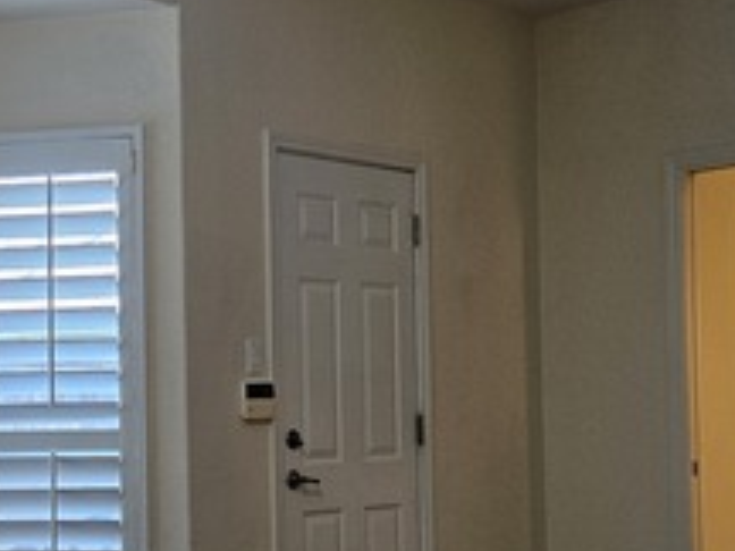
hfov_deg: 26.8
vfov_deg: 21.4
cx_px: -17
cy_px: 435
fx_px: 1444
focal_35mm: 68
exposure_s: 1/120
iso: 100
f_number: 1.8
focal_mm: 5.4
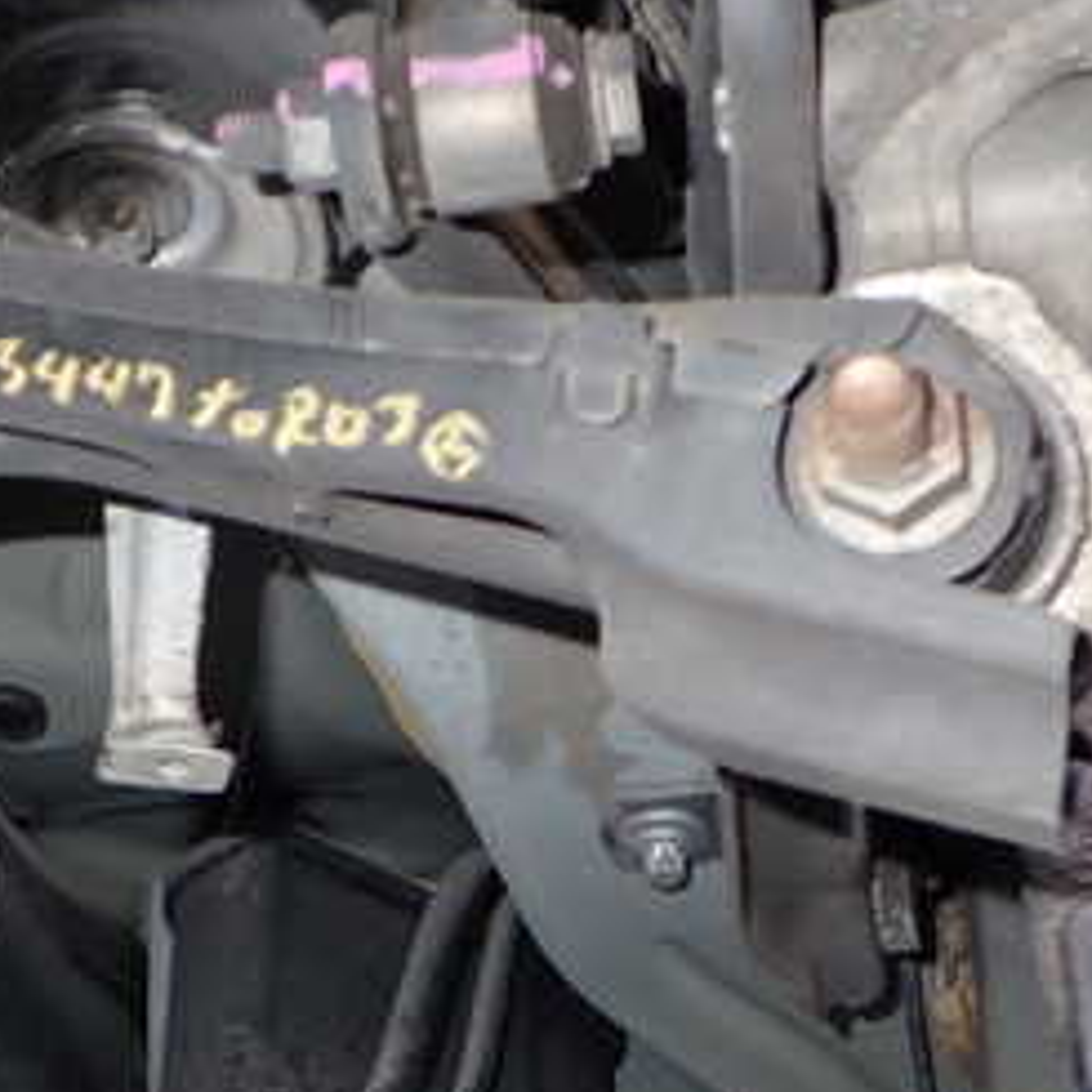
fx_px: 2320
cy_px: 450
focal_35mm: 65
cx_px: 455
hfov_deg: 26.5
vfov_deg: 26.4
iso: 200
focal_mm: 5.4
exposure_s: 1/30
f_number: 2.3
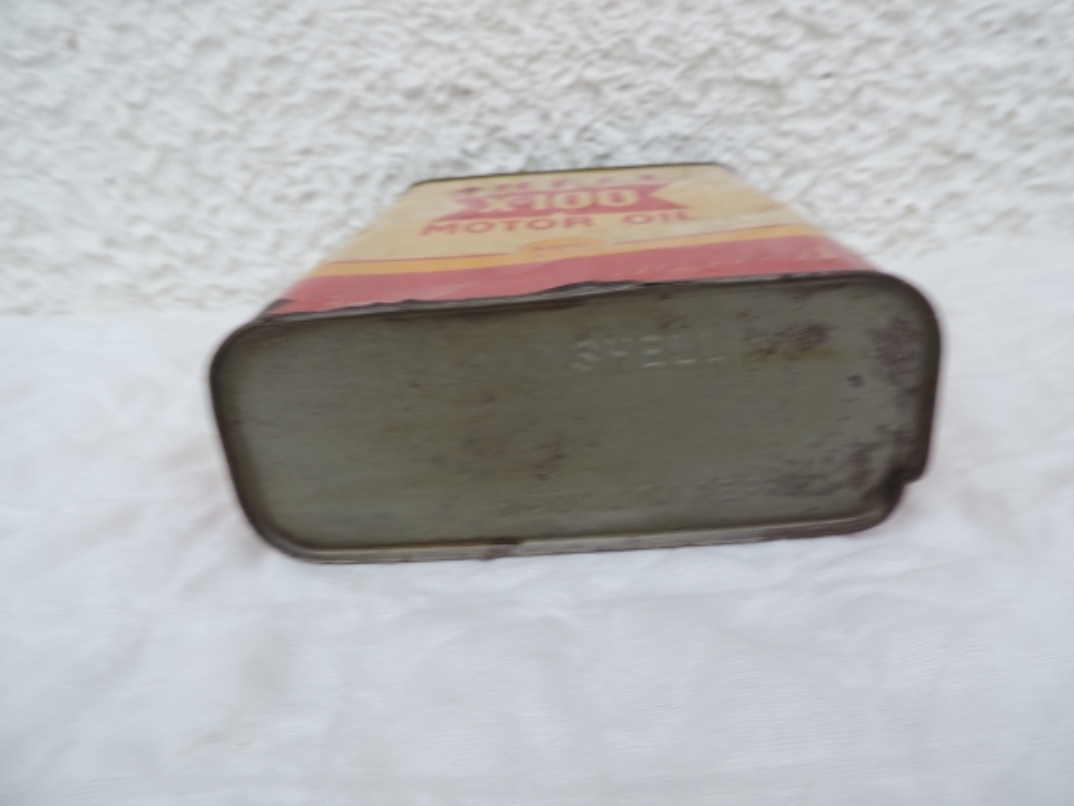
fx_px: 745
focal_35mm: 24
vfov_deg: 56.8
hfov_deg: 71.6
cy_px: 403
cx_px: 537
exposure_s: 1/200
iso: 80
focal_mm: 4.3
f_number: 3
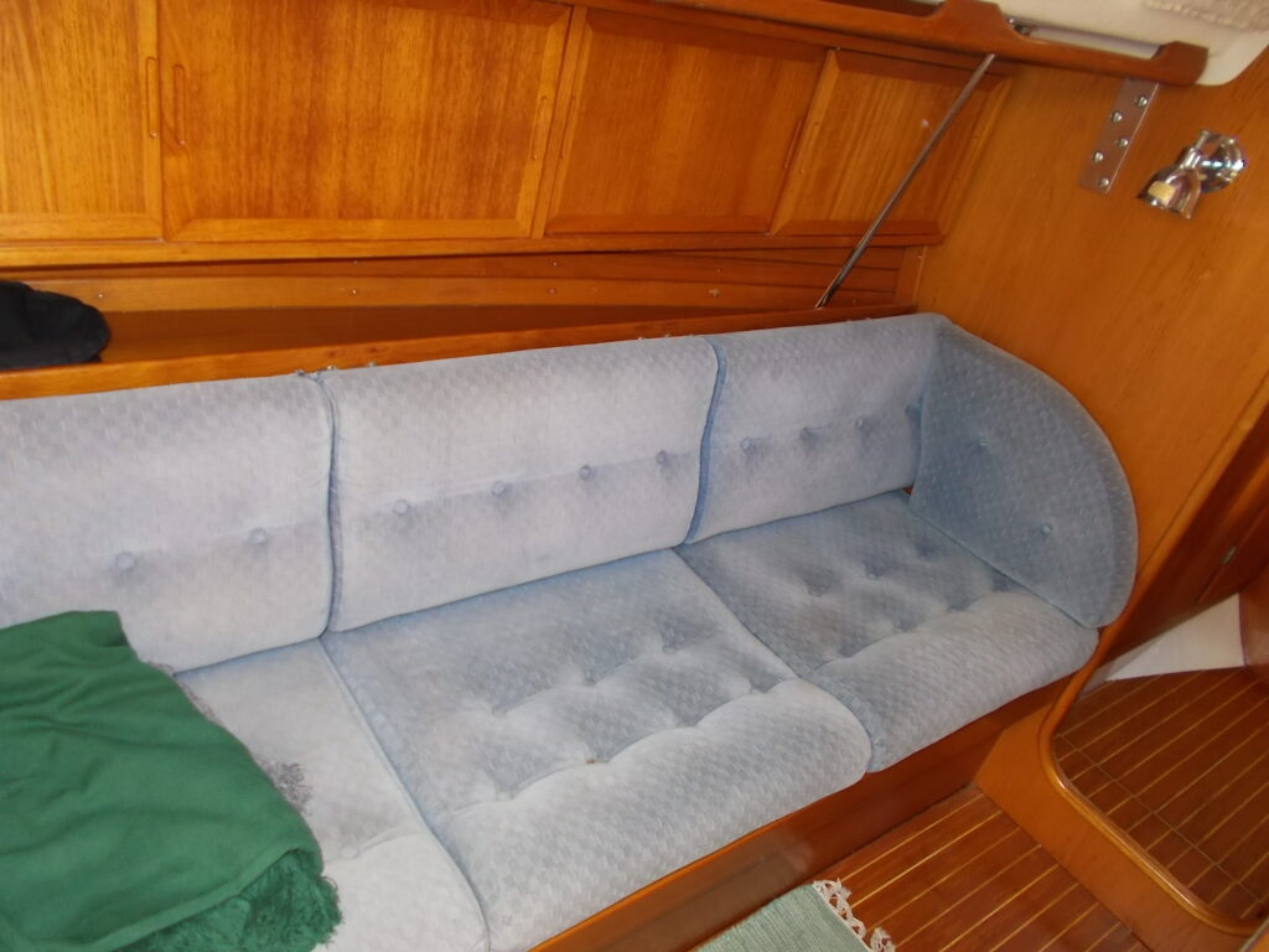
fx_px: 953
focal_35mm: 26
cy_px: 476
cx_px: 634
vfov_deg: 53.1
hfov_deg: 67.3
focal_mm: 4.6
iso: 200
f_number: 3.2
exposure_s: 1/25
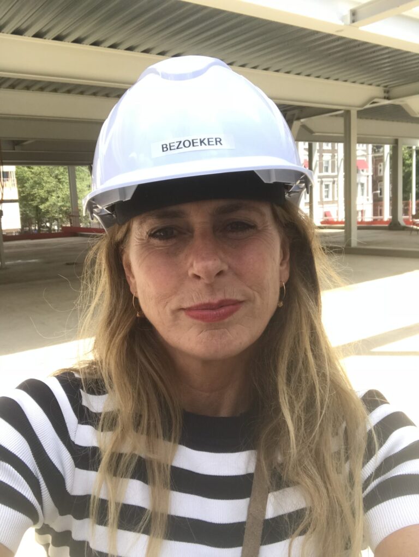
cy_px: 278
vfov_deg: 56.8
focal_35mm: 32
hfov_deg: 44.2
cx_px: 210
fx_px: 516
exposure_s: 1/272
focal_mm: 2.87
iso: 25
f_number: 2.2
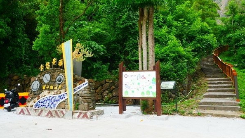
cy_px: 53
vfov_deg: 35.5
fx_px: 214
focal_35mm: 33
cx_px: 122
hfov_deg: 59.5
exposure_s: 1/125
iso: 200
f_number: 4
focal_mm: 15
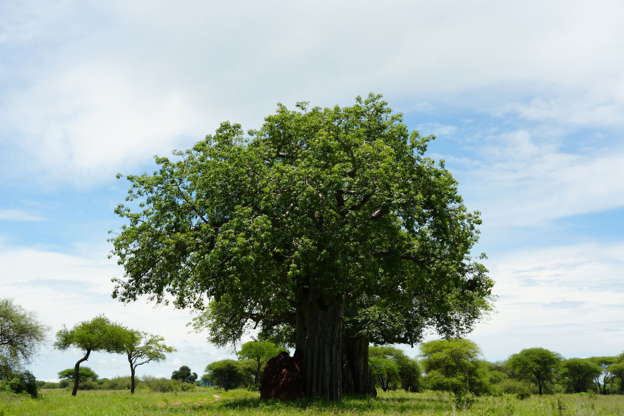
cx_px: 312
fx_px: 866
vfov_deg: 27.0
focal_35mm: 50
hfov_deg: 39.6
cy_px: 208
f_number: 10
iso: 100
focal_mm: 50
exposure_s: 1/125
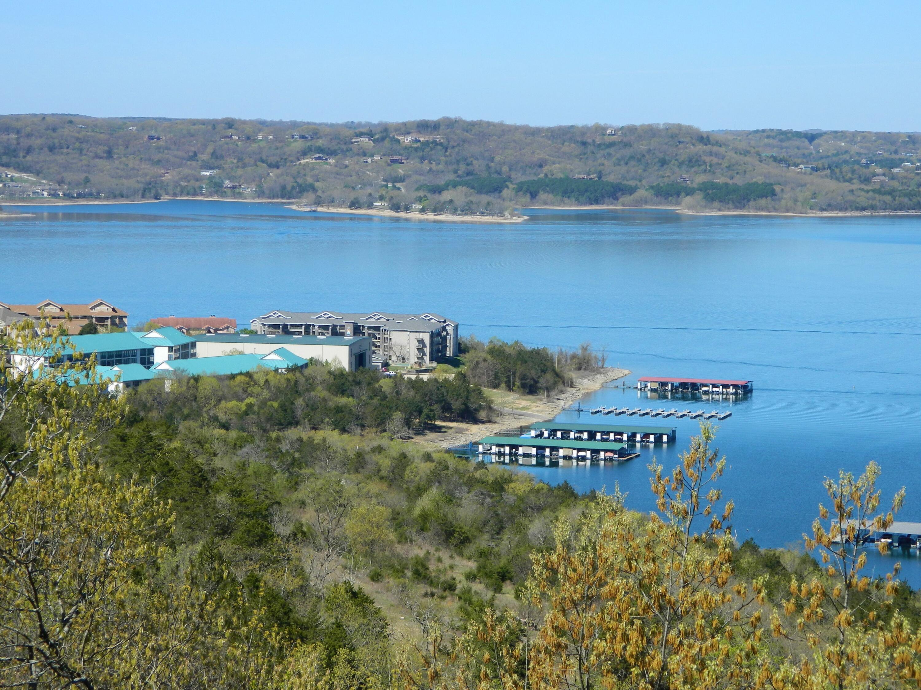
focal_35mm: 103
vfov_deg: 14.4
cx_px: 460
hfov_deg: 19.1
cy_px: 345
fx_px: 2740
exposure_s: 1/500
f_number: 4.5
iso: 80
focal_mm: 18.6
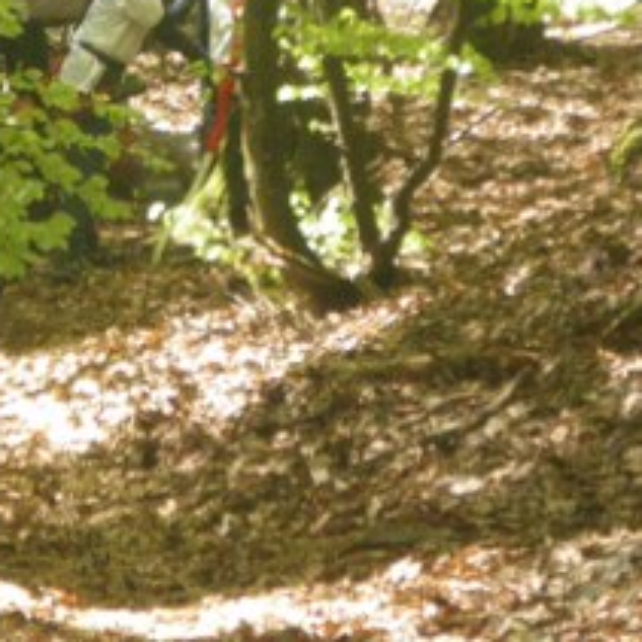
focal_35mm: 252
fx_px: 5288
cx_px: 110
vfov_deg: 6.9
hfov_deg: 6.9
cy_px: 100
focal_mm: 16.7
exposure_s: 1/125
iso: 200
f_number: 5
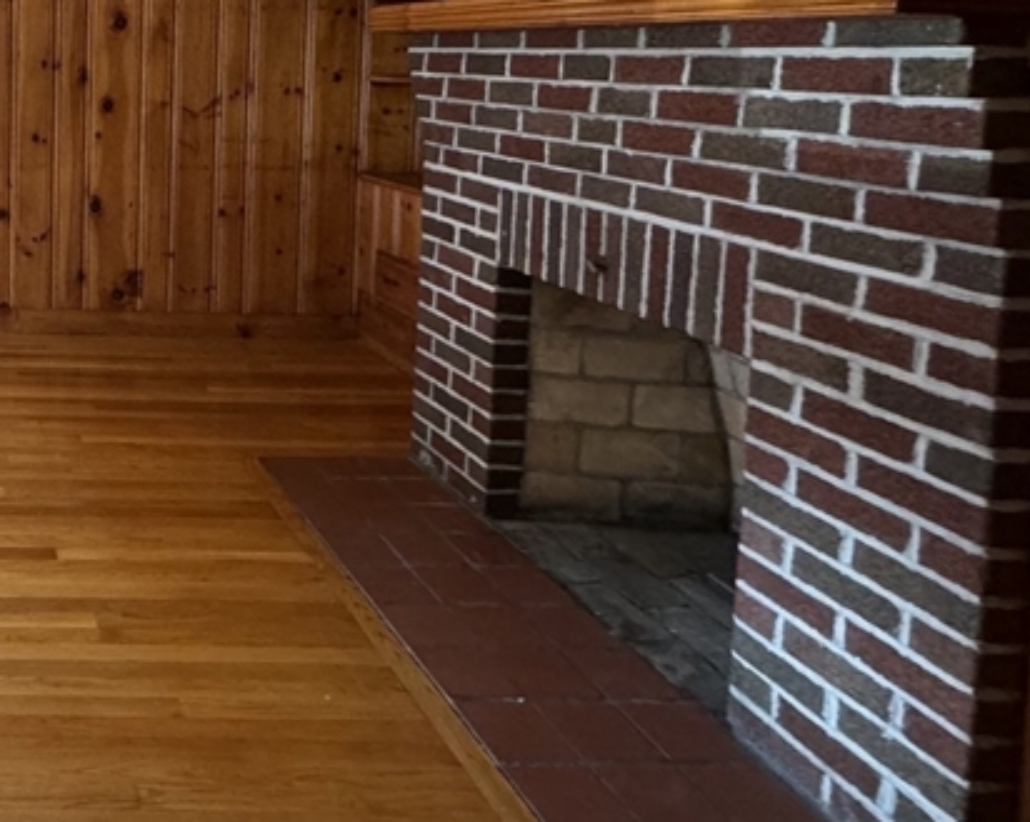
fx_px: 1036
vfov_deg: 40.9
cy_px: 130
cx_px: -75
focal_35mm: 34
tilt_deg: -3.9
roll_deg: -0.7
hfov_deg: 42.7
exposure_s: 1/60
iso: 640
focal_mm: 2.22
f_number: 2.2
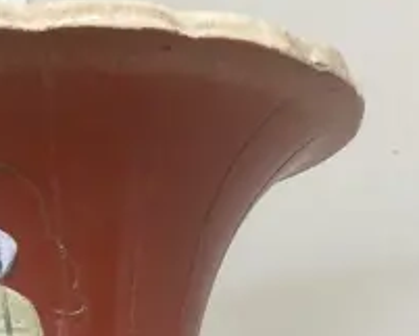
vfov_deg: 8.8
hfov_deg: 13.7
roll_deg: -0.4
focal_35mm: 139
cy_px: 1062
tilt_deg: -11.3
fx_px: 1725
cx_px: 46
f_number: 1.8
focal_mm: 3.99
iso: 80
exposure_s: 1/100
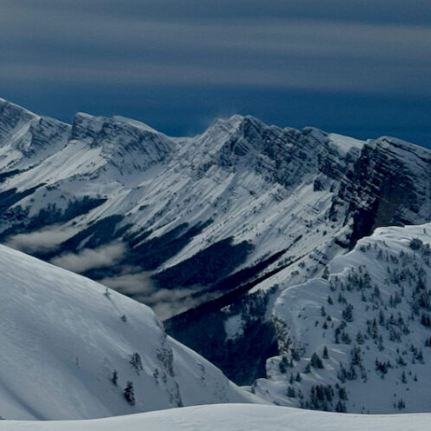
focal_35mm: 103
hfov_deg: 16.7
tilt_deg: +1.3
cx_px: 65
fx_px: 1451
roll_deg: -1.3
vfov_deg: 16.6
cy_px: 22
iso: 64
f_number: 1.78
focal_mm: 6.76
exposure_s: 1/20000
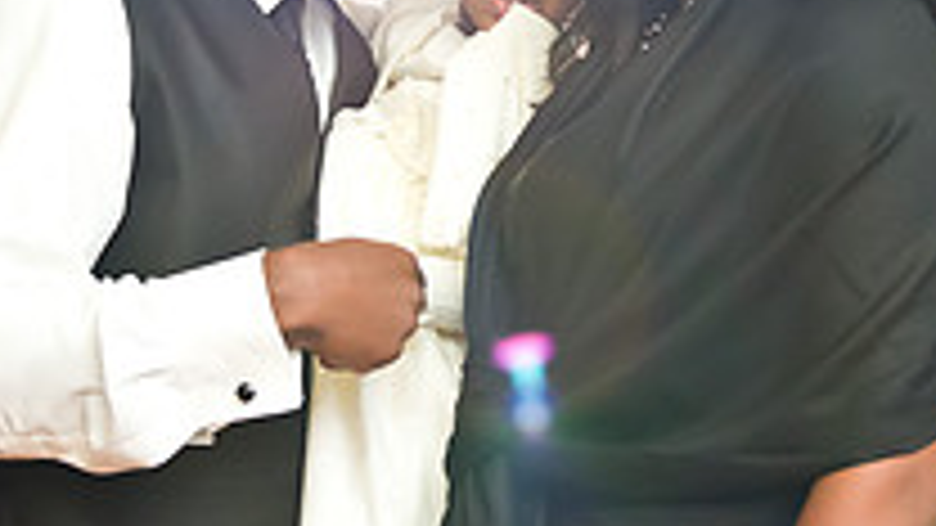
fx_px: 2606
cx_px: 472
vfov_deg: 11.4
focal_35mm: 105
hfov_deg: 20.4
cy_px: 4
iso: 3200
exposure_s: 1/125
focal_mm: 36
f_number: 3.2
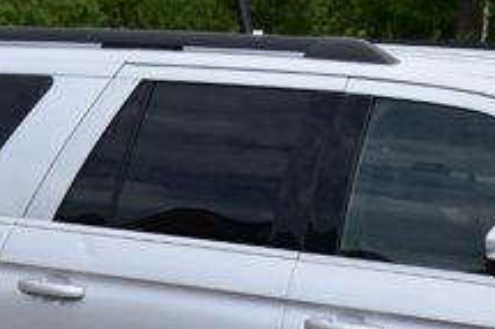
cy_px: 541
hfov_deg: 7.3
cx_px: -504
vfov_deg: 5.0
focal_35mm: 271
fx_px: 3723
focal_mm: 38
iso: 400
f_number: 11
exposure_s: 1/500
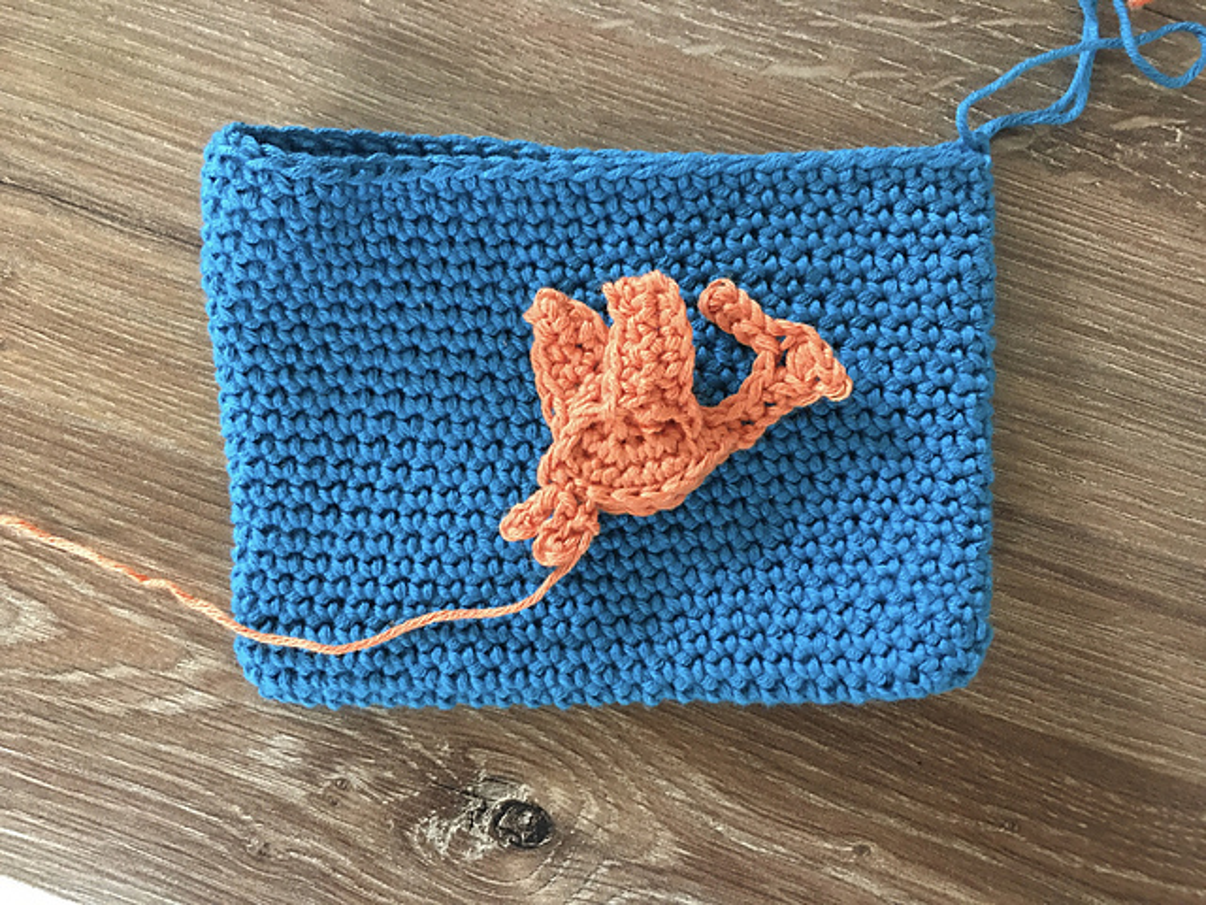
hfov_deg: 61.7
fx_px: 1010
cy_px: 452
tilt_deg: -87.0
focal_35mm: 29
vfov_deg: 48.2
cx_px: 603
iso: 250
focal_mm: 4.15
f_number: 2.2
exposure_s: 1/33
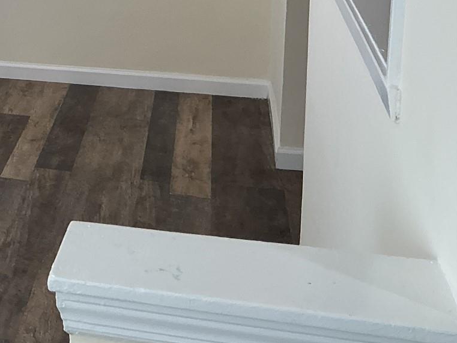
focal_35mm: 78
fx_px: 1030
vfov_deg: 18.0
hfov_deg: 22.2
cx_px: -154
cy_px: -58
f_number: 1.8
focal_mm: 3
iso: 40
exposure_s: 1/120
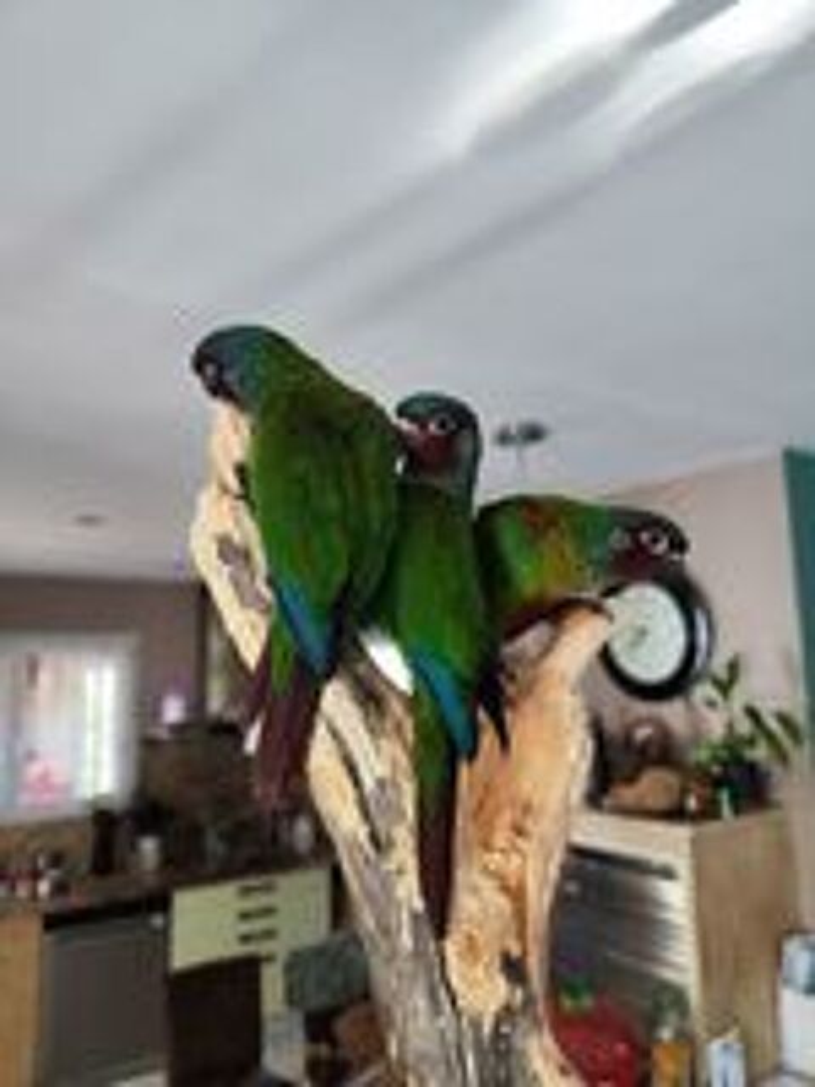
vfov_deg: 71.6
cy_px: 544
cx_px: 408
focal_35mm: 24
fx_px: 753
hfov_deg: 56.8
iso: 544
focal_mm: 6.92
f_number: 1.9
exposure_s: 1/236
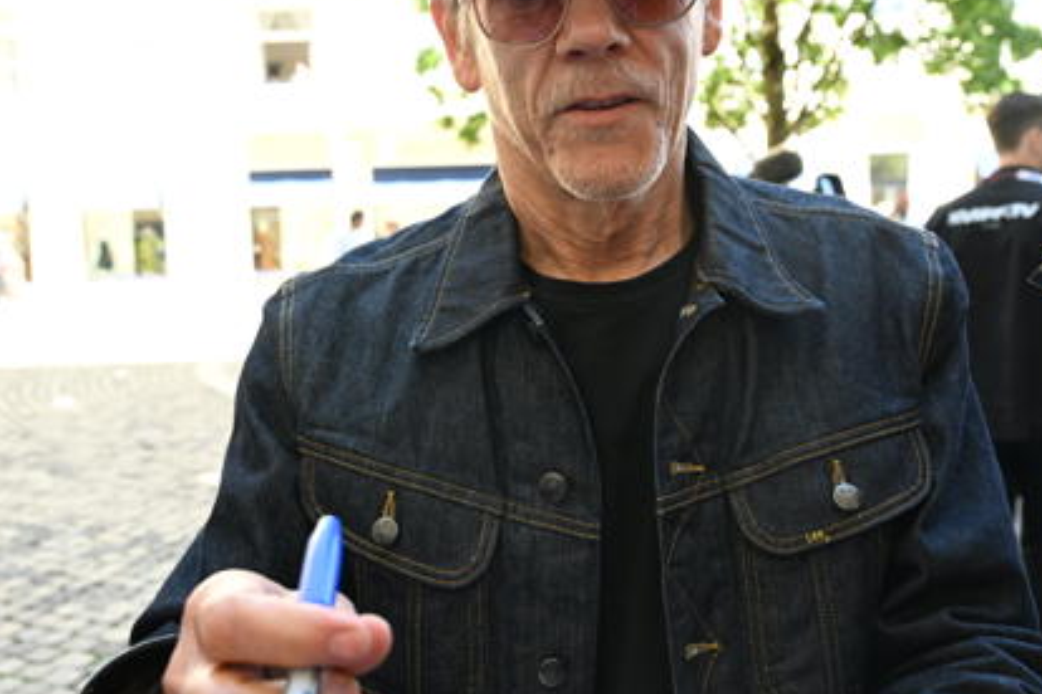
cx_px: 458
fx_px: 1158
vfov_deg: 33.4
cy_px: 317
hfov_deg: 48.4
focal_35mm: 40
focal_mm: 24
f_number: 4.5
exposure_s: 1/500
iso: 1250
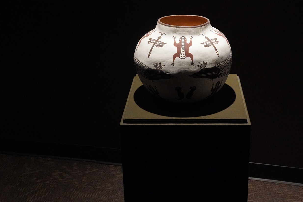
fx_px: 480
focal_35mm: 57
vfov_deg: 23.7
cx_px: 183
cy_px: 69
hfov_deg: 34.9
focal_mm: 35
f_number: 9
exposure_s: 1/100
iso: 16000
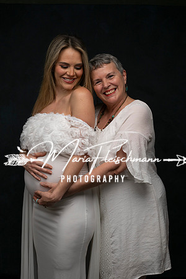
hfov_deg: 20.9
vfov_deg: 31.0
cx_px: 93
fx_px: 504
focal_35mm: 65
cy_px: 140
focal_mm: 65
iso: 160
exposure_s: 1/200
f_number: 9
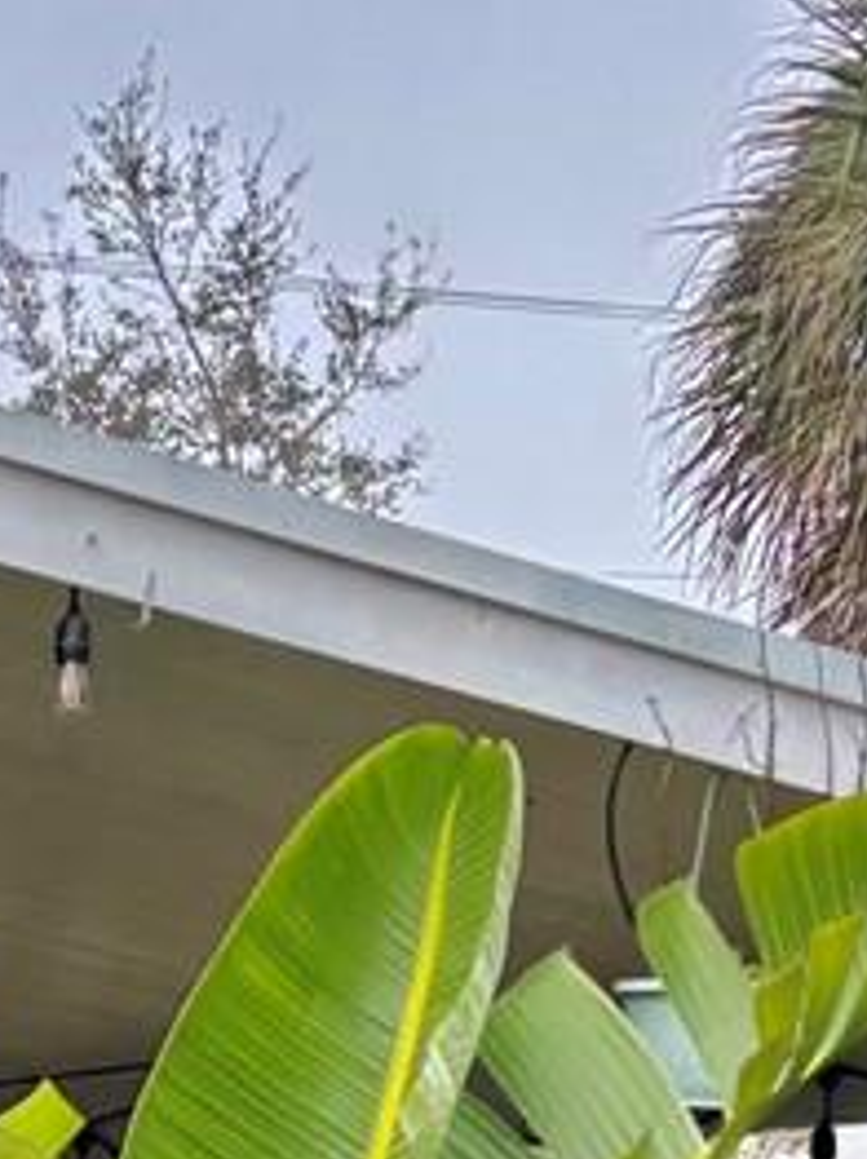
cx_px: -606
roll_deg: +1.2
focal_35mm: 159
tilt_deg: +0.5
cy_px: 1517
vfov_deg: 12.1
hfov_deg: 9.0
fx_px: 5318
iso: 50
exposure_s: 1/307
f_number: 1.6
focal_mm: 5.96
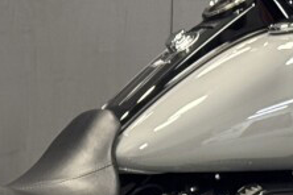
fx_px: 1953
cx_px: 38
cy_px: 253
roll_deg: -1.1
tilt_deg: -12.7
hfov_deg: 8.6
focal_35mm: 240
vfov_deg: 5.7
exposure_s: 1/60
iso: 250
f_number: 1.78
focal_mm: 6.76
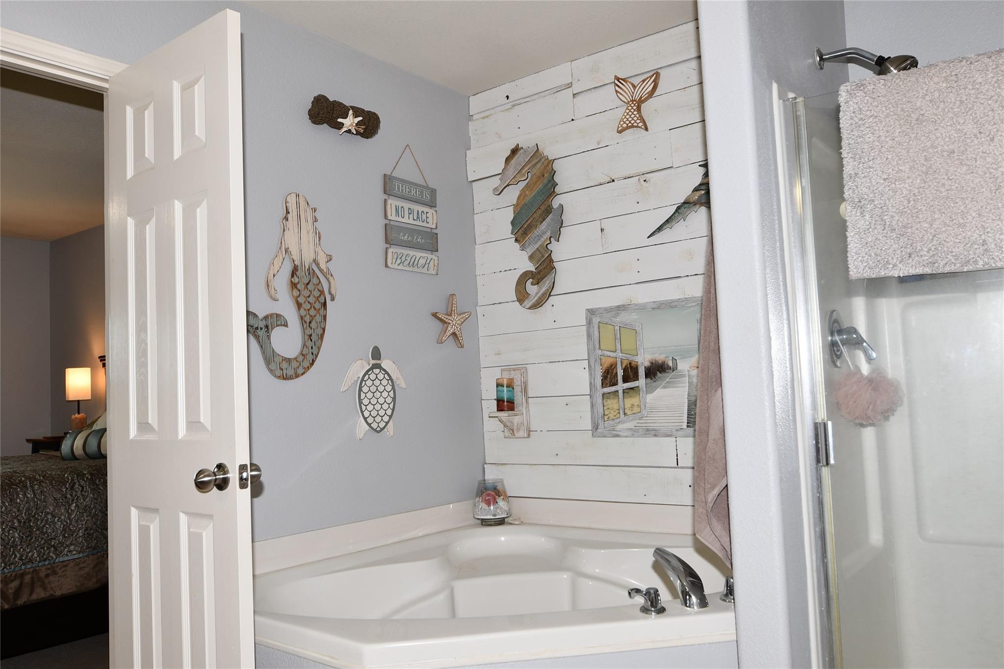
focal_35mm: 28
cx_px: 502
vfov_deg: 46.4
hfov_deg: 65.5
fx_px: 781
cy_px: 334
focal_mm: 14
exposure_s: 1/60
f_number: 4.5
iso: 125
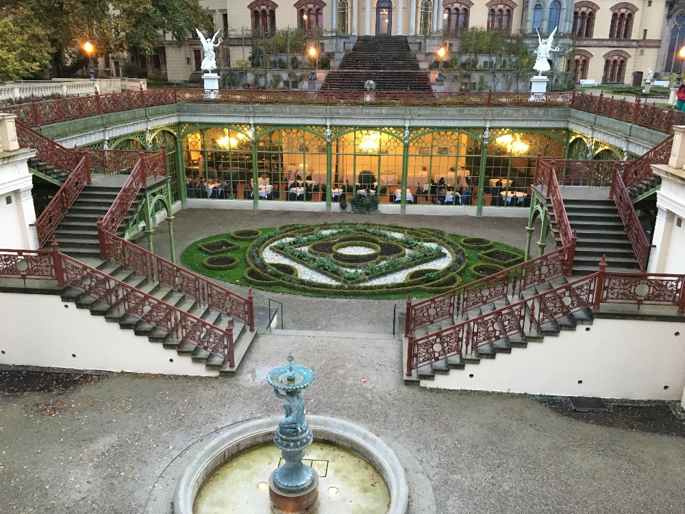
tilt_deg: -18.6
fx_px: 574
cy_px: 257
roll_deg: -0.4
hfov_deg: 61.7
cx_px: 342
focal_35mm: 29
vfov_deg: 48.2
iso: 200
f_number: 2.2
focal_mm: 4.15
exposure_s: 1/25
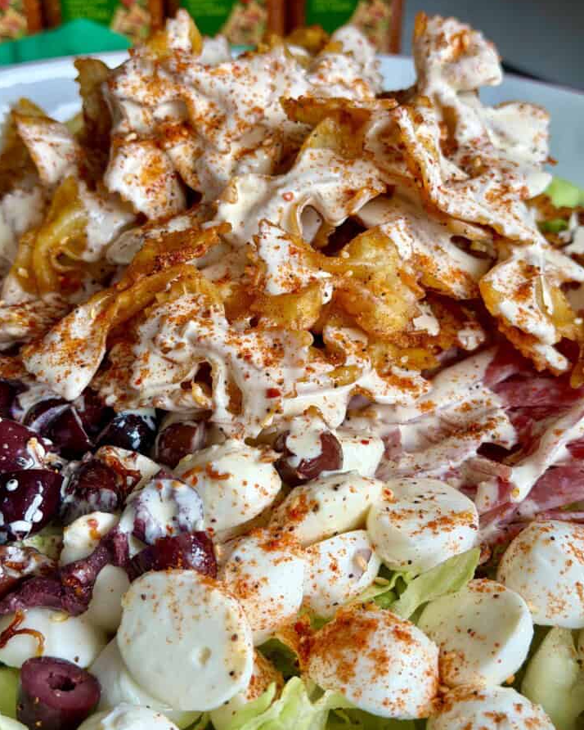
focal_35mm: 51
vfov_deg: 36.6
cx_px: 294
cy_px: 335
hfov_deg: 29.7
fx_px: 1101
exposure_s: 1/97
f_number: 1.8
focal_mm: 6.8
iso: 100
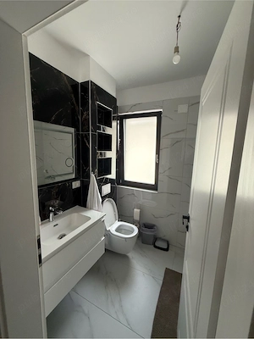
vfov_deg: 102.1
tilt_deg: -8.3
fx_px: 137
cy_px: 170
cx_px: 127
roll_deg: -0.3
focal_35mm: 14
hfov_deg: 85.7
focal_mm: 2.22
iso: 200
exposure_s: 1/99
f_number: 2.2
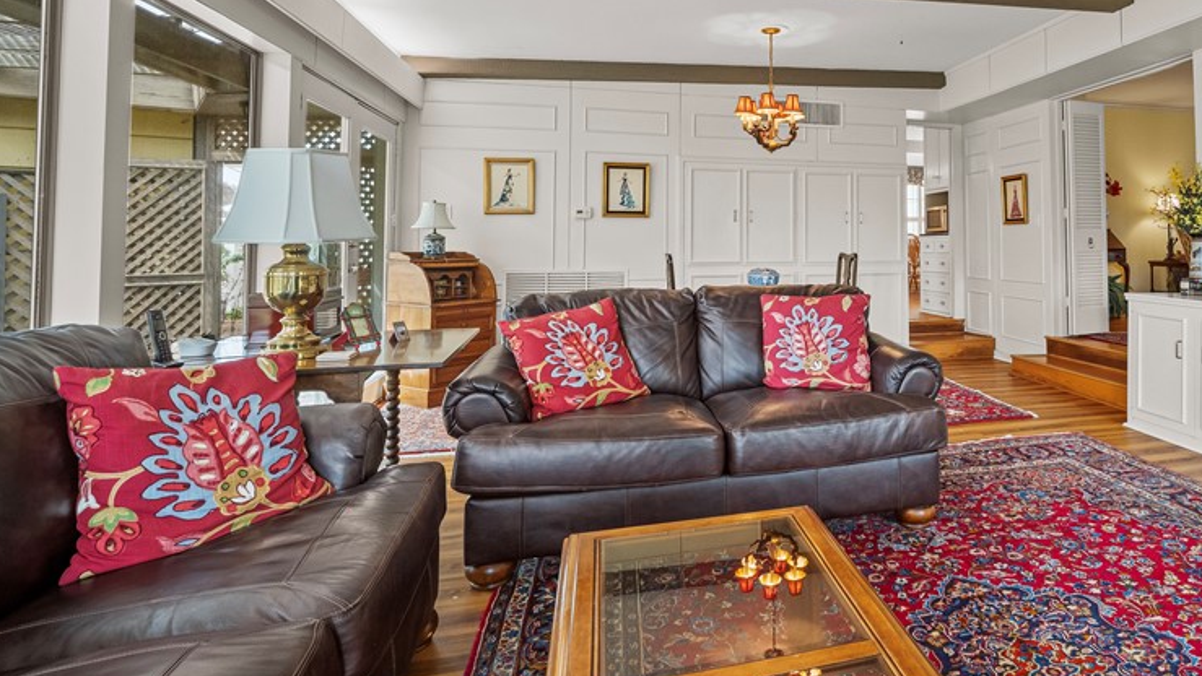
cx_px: 823
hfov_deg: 81.0
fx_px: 662
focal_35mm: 21
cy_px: 218
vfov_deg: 52.9
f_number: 4.5
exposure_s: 1/10
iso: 1600
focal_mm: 9
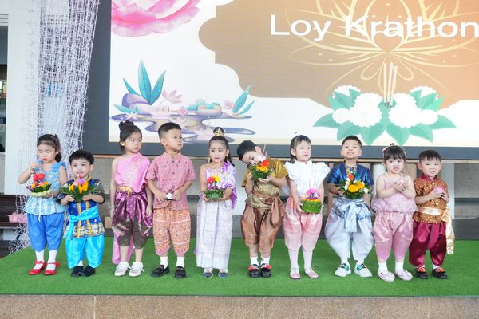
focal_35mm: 32
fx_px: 419
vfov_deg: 41.7
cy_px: 160
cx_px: 240
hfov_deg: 59.5
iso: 1000
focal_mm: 21
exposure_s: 1/40
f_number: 6.3
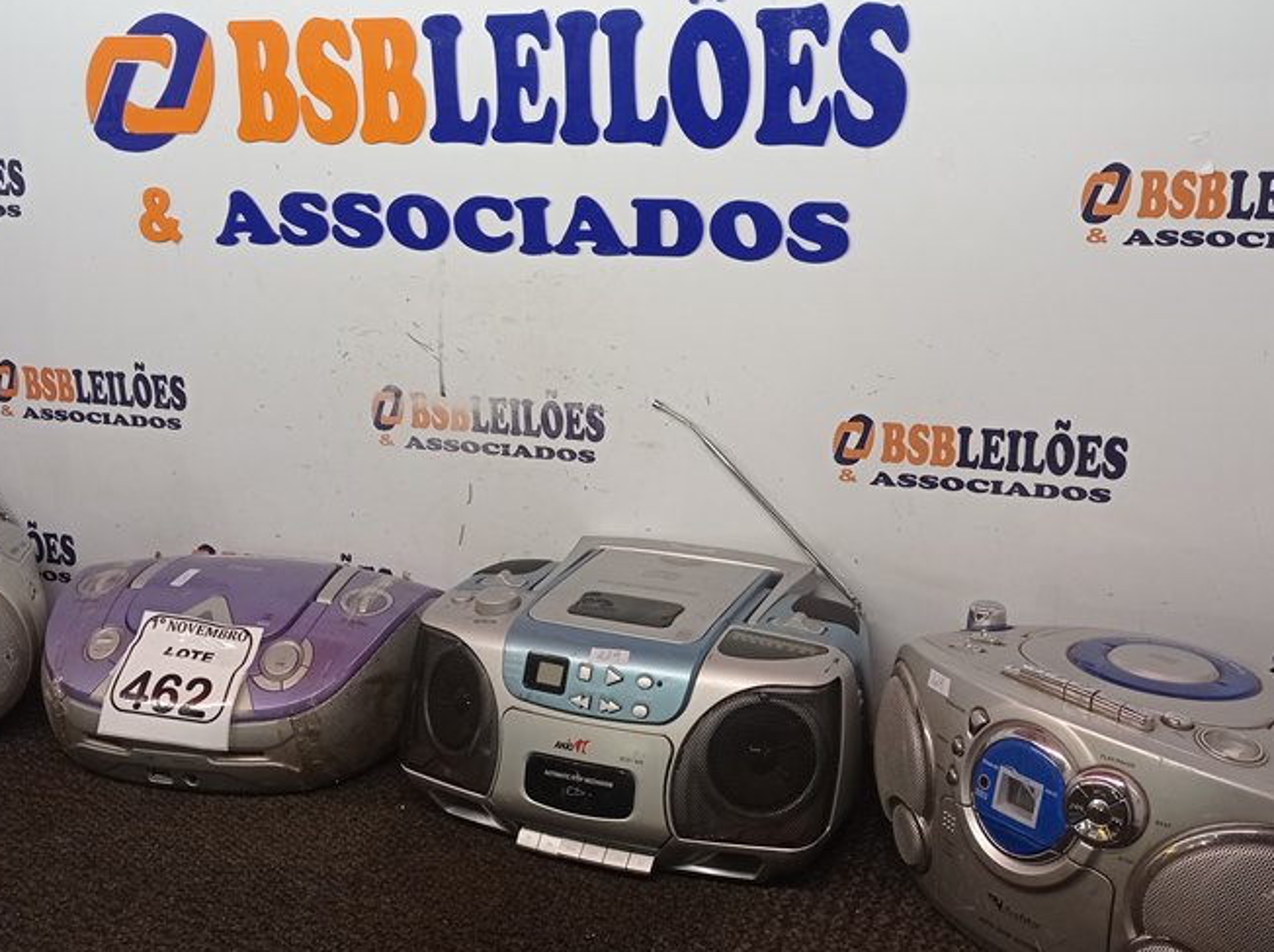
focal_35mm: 44
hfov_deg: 42.9
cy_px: 520
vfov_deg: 32.8
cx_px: 567
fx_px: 1617
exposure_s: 1/60
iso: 110
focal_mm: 4.7
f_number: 1.79
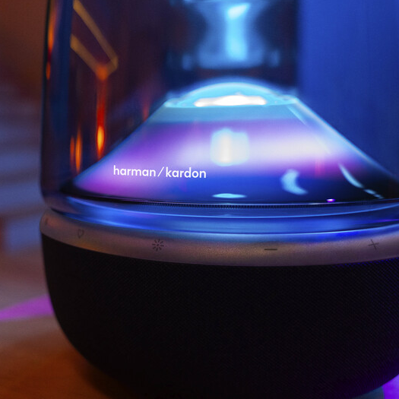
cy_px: 200
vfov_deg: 38.3
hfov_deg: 37.4
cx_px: 100
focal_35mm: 44
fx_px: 574
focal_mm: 34
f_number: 4
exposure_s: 1/30
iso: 2500
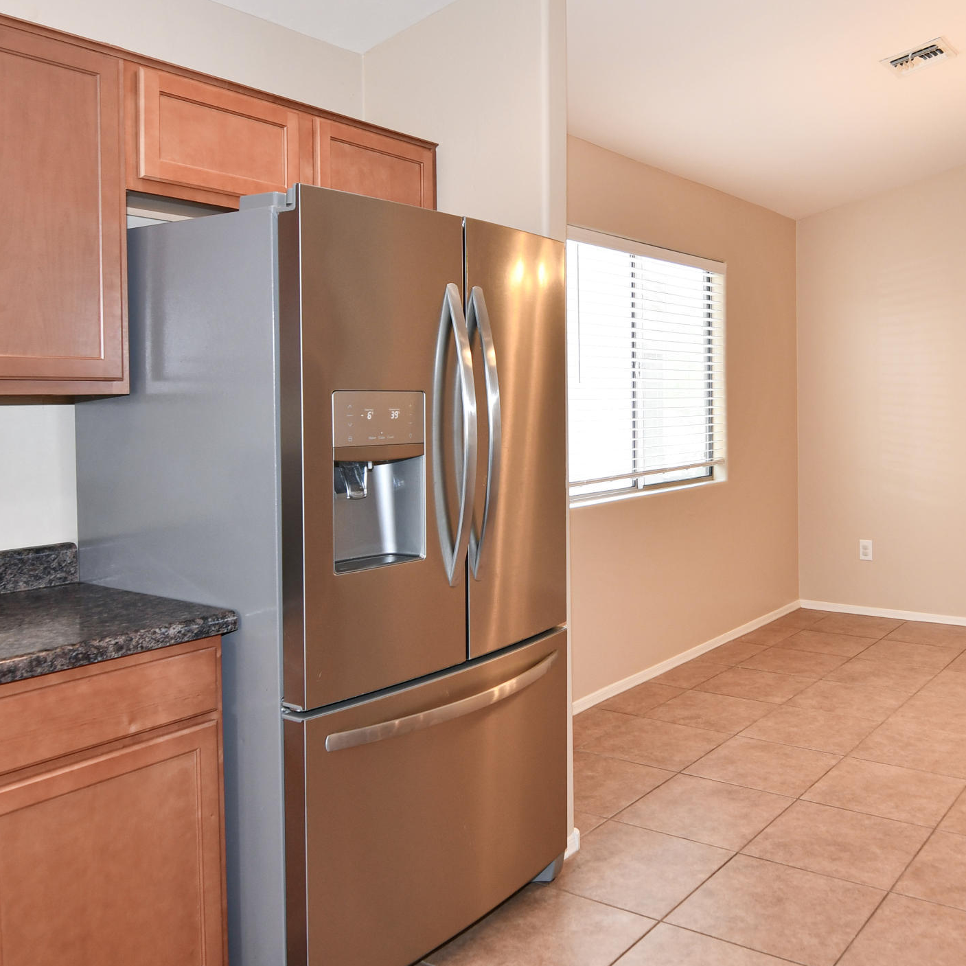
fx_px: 916
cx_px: 638
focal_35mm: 29
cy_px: 411
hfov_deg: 54.6
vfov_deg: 55.4
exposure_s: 1/60
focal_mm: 11
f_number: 4
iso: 200
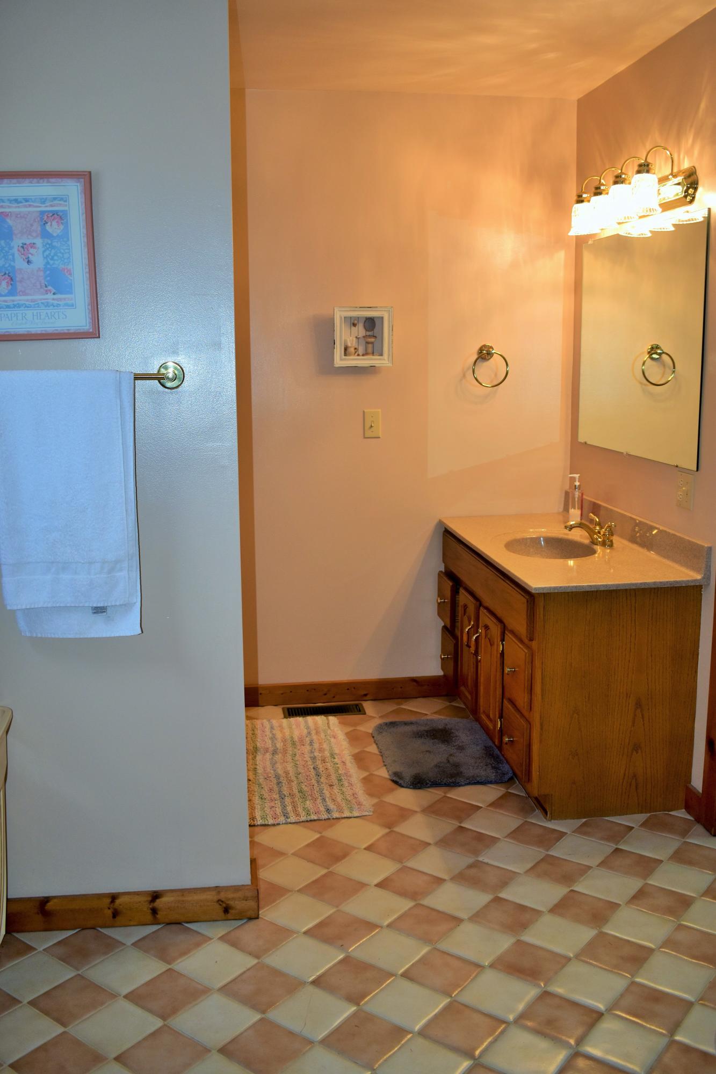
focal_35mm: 33
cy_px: 537
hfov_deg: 40.0
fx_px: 985
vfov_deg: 57.2
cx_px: 358
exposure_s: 1/60
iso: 360
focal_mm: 22
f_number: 3.8
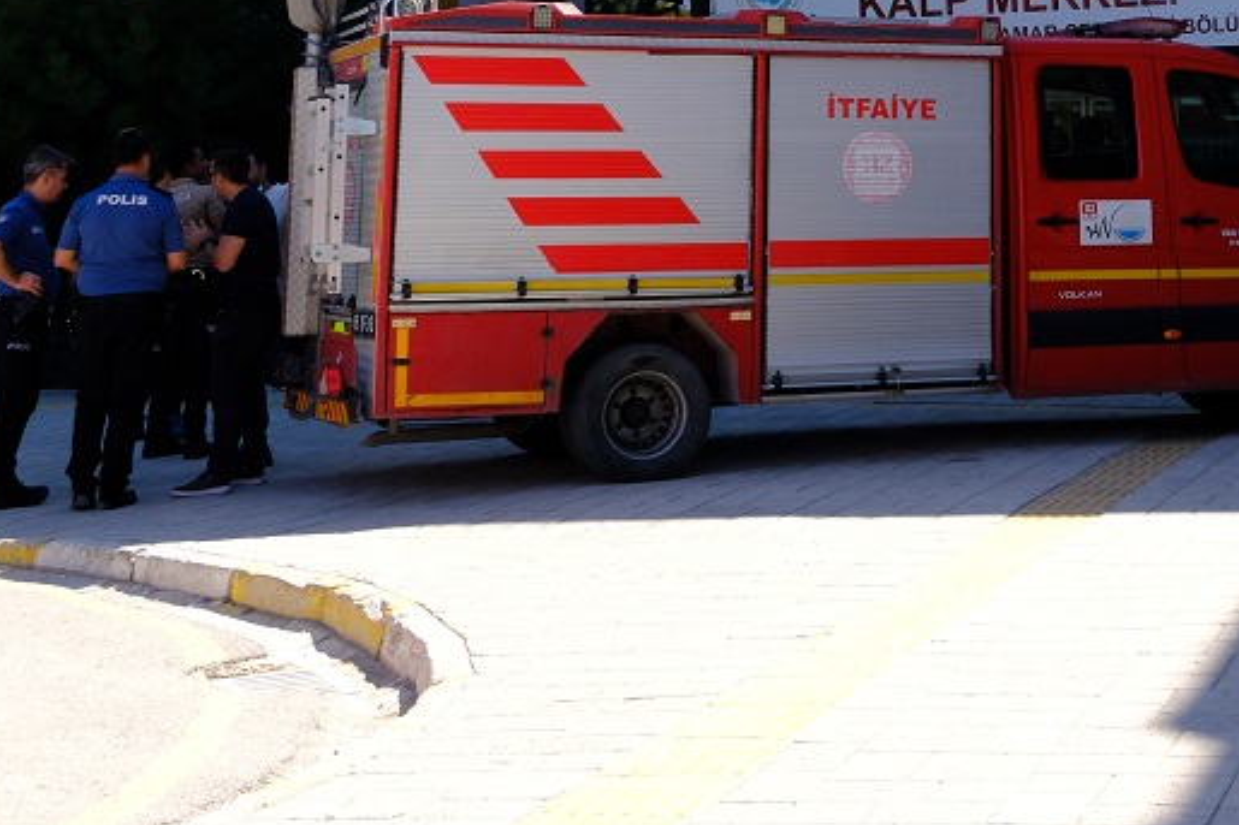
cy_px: -248
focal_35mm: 69
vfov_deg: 18.4
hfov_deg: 28.2
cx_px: 1111
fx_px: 2374
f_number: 7.1
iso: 400
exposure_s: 1/400
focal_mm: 17.1
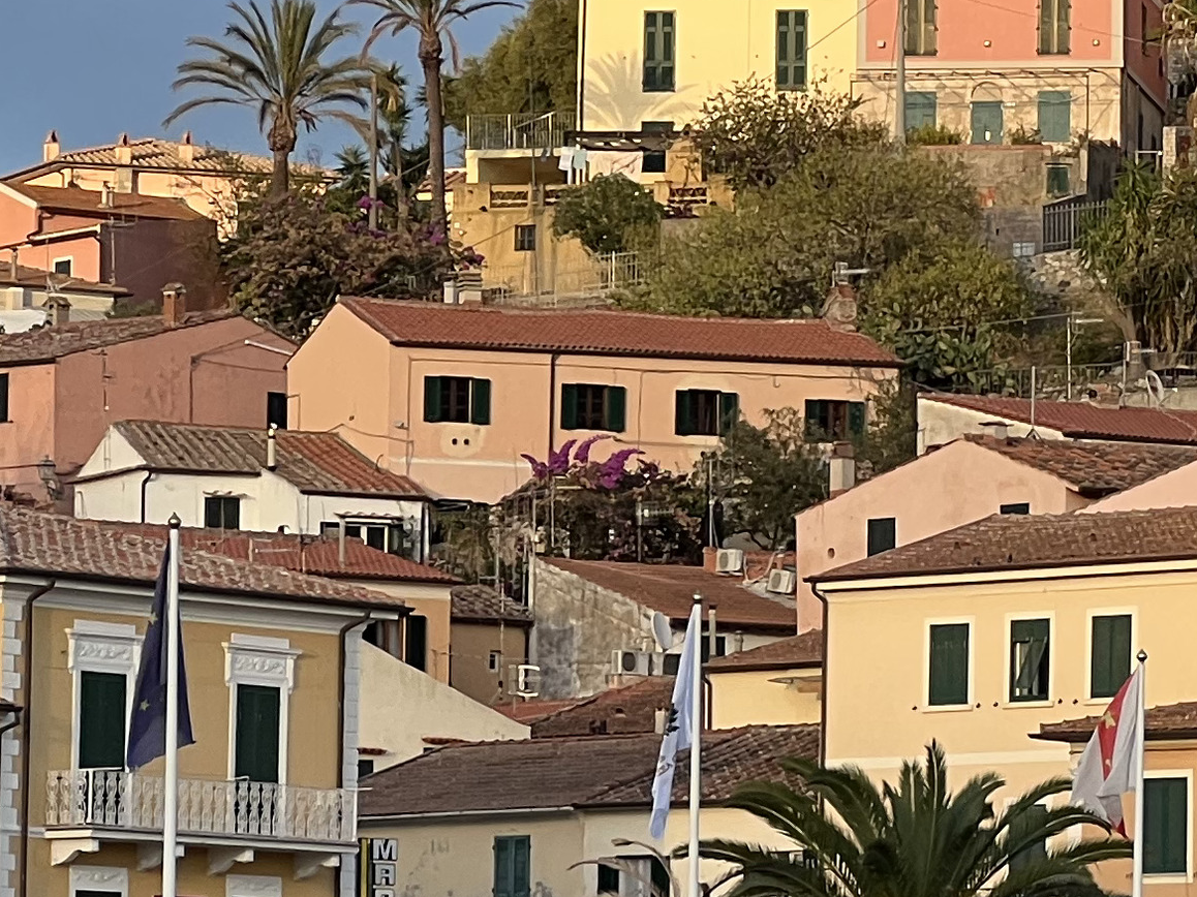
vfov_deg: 5.6
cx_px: 1686
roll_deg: +0.0
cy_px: 551
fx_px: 9196
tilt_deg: +4.7
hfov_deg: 7.3
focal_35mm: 266
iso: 32
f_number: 2.8
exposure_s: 1/207
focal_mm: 9
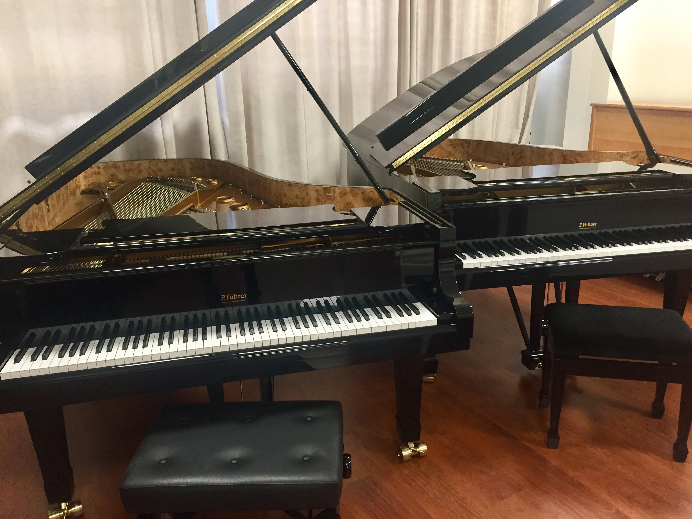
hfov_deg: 61.7
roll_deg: +0.7
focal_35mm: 29
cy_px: 260
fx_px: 580
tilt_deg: -17.2
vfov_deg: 48.2
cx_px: 346
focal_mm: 4.15
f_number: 2.2
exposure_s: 1/33
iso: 160
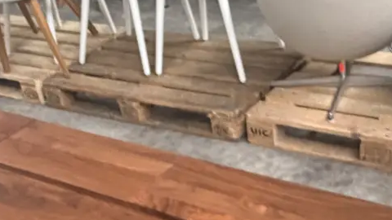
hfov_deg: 34.3
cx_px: 207
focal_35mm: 61
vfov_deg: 18.6
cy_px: 271
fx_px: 634
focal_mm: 2.22
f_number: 2.2
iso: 320
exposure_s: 1/65
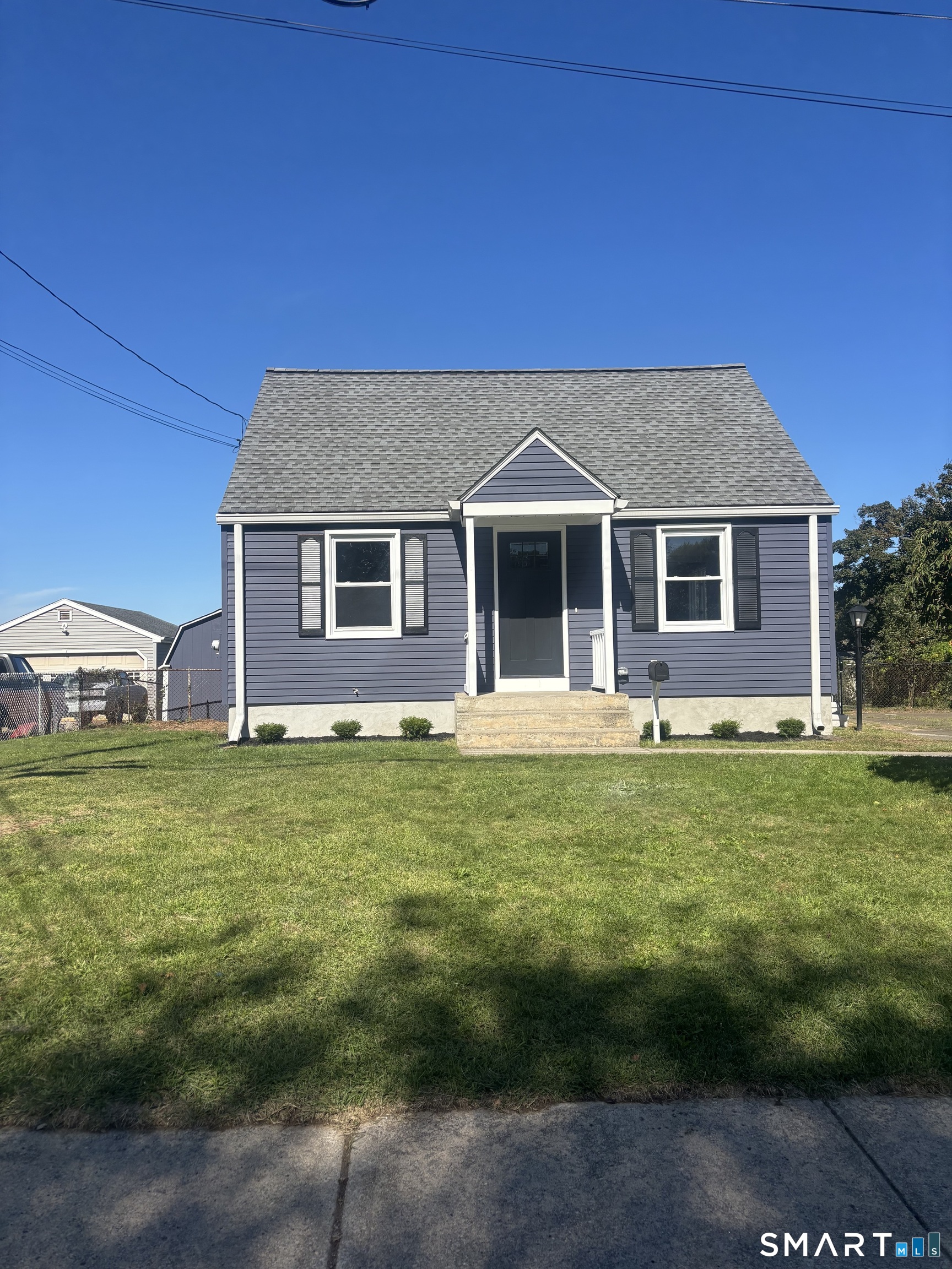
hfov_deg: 53.1
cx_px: 476
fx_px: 953
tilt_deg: +2.5
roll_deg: +0.8
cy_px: 634
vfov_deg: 67.3
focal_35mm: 26
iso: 50
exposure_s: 1/3650
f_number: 1.6
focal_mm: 5.96
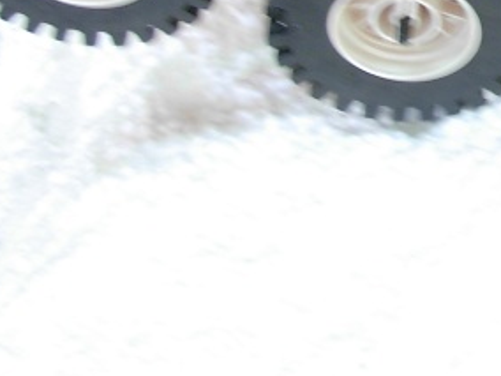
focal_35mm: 137
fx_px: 1983
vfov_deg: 10.5
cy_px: -164
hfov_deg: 13.6
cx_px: 722
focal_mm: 6.3
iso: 79
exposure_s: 1/4.7
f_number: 2.9
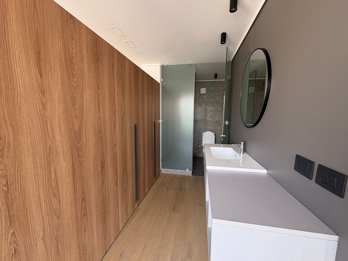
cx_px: 174
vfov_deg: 85.7
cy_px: 130
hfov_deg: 102.1
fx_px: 141
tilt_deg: -6.1
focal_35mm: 14
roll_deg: -0.5
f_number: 2.2
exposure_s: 1/77
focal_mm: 2.22
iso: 250
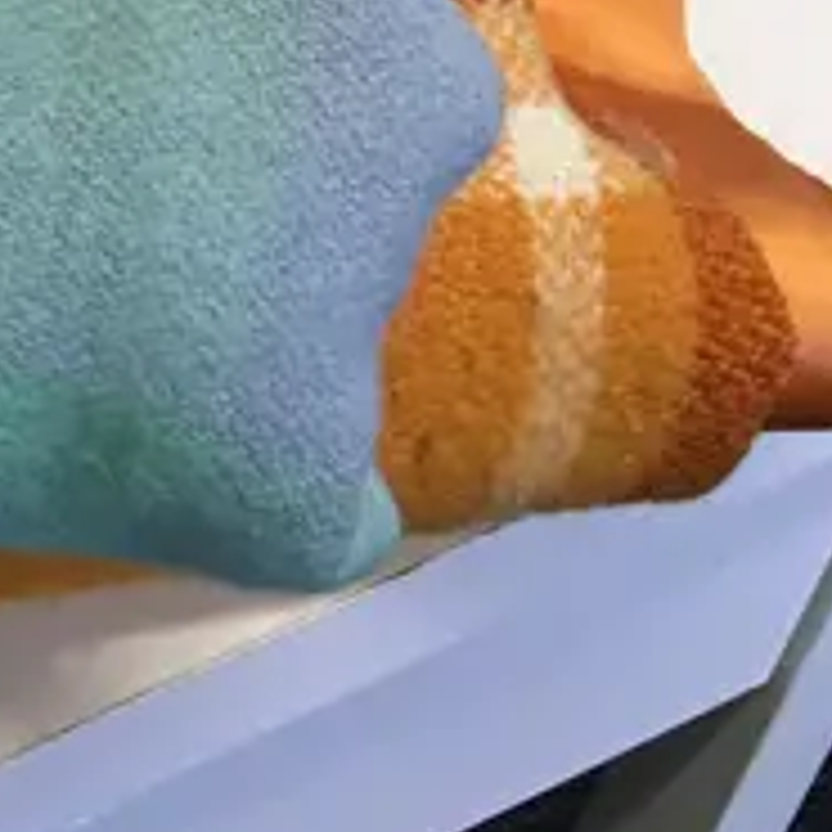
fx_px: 3861
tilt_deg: -33.6
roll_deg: -0.4
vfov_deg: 11.4
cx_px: -1318
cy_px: -684
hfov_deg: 10.3
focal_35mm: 142
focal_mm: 4.15
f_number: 2.2
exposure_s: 1/33
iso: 32
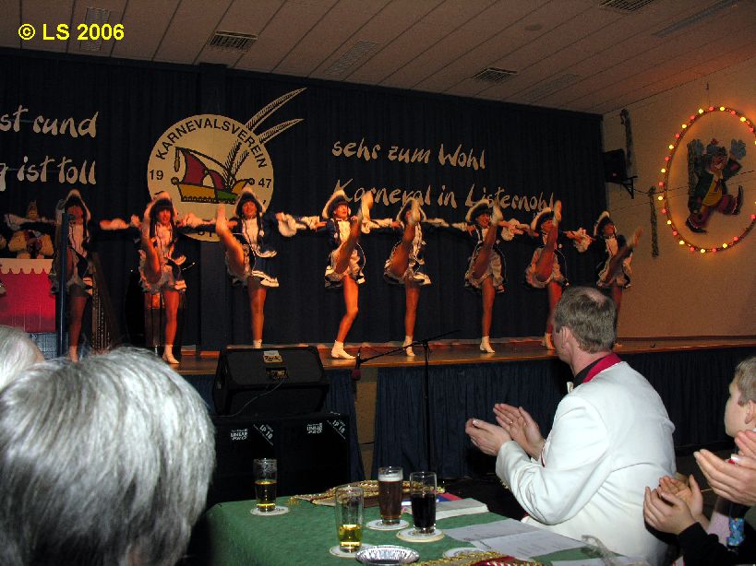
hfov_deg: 52.6
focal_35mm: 35
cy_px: 283
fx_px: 764
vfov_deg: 40.7
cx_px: 378
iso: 100
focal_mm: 8.9
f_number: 4
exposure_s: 1/60.1
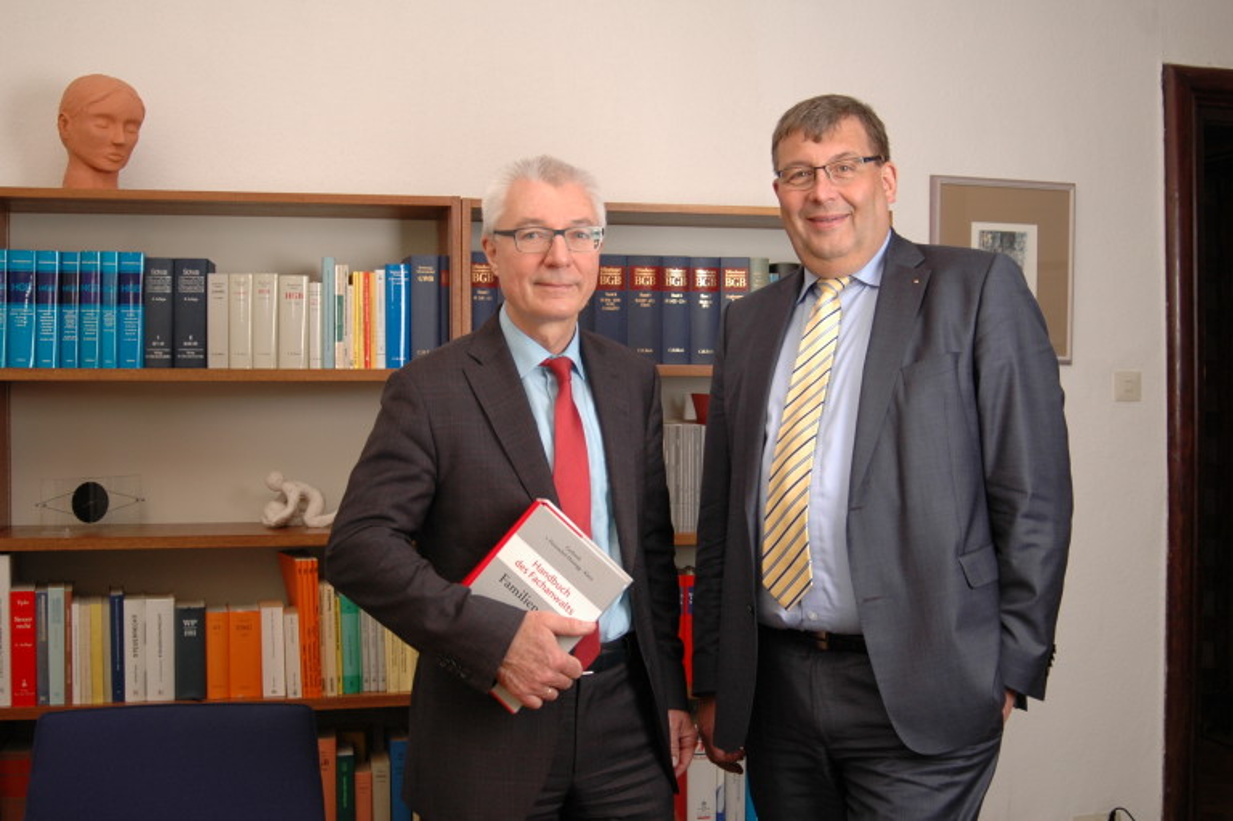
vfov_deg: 31.9
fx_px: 1438
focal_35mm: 42
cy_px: 410
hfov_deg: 46.4
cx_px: 616
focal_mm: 28
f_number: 3.3
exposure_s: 1/60
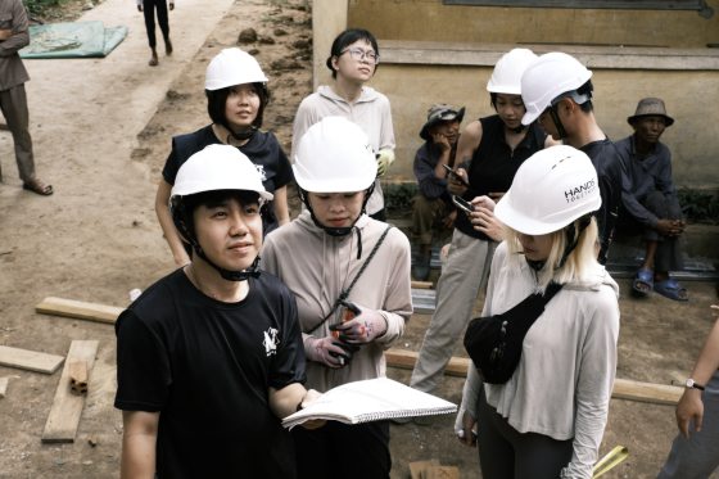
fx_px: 878
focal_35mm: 44
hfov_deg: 44.5
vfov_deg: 30.5
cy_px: 240
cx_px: 360
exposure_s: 1/160
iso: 160
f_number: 5.6
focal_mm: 29.3
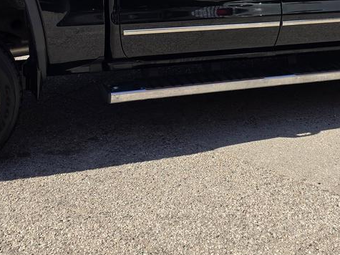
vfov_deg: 21.5
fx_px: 609
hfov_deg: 31.0
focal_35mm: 62
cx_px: 122
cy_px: -70
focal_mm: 6.3
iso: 80
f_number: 1.7
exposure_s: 1/3446
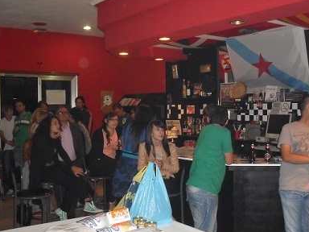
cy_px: 114
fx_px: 366
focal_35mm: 41
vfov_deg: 35.1
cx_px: 161
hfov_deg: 45.8
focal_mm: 6.3
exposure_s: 1/45
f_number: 3.2
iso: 320
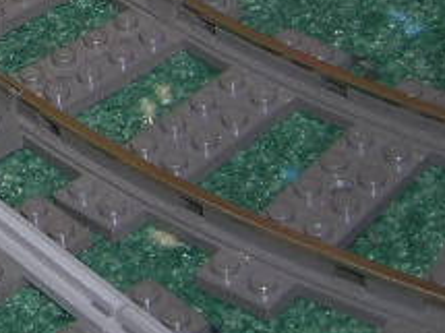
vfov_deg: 8.8
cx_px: -474
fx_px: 2081
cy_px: -281
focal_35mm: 162
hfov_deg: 11.0
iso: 50
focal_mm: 5.7
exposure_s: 1/60.1
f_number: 2.9
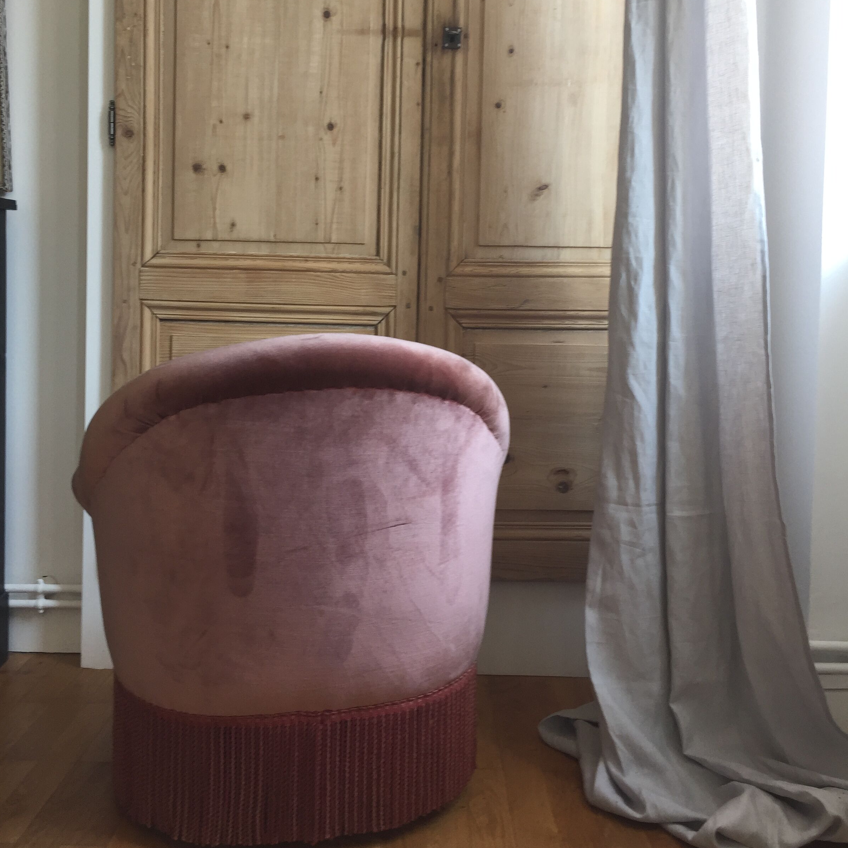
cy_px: 336
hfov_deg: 47.2
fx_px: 970
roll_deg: -1.6
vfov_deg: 46.9
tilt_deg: -1.8
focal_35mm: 35
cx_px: 414
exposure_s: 1/50
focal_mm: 4.15
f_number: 2.2
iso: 40
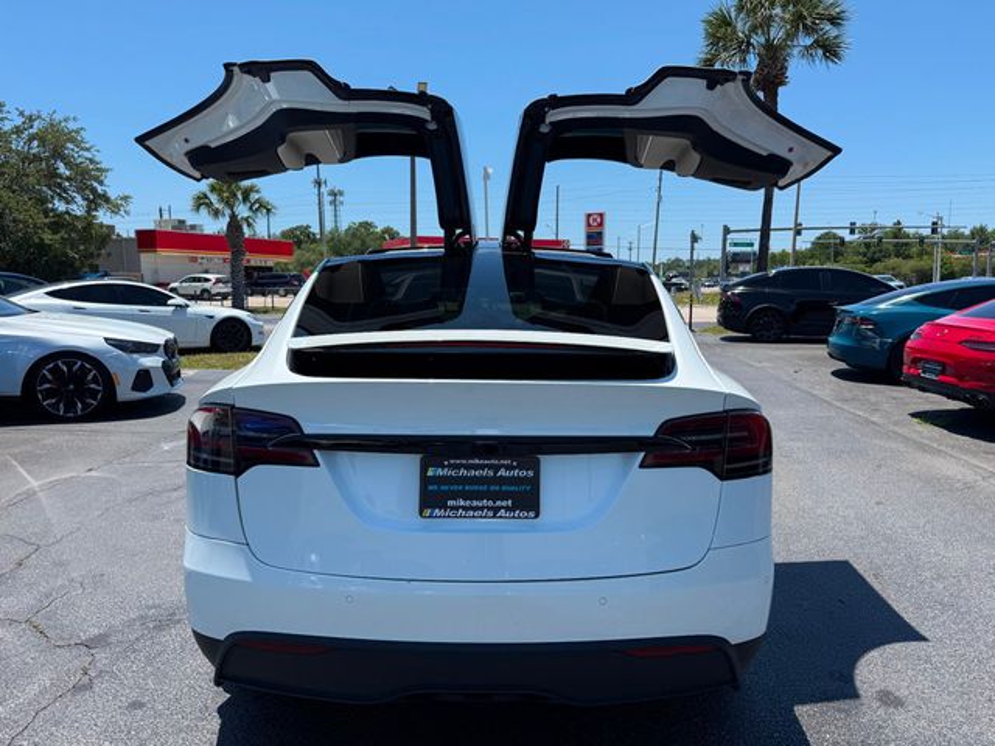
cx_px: 498
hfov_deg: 71.6
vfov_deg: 56.8
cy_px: 373
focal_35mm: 24
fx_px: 690
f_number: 1.78
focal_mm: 6.76
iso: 80
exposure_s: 1/4673
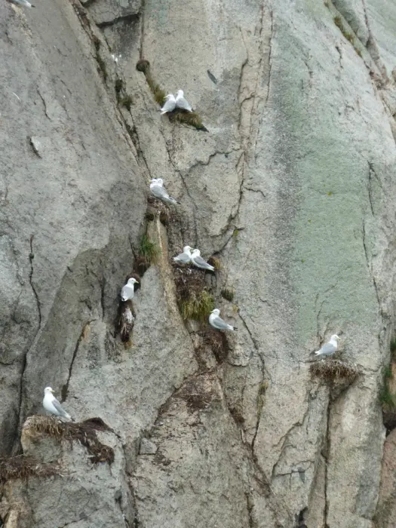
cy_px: 264
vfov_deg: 20.0
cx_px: 198
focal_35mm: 98
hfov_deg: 15.1
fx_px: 1495
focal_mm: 16.1
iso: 100
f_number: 4.9
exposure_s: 1/100
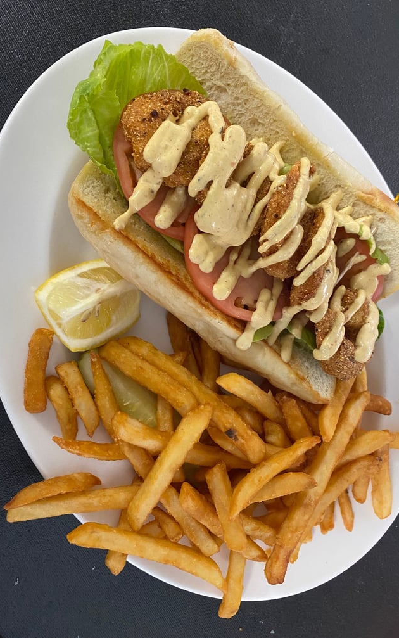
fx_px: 487
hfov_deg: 44.6
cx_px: 200
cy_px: 323
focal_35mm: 28
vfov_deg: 66.5
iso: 400
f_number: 1.8
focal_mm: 4.25
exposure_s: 1/40
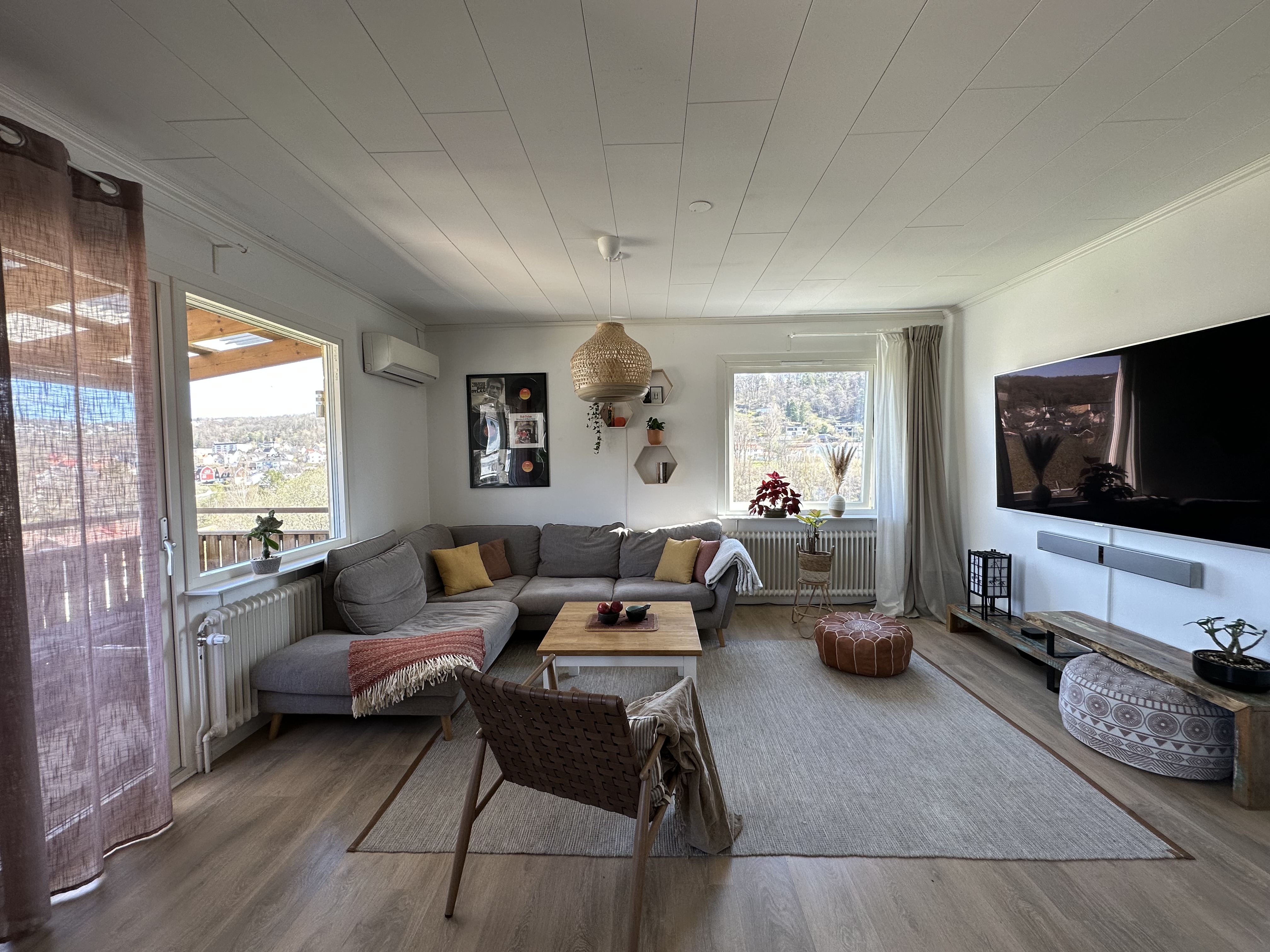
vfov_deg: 85.7
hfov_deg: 102.1
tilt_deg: -2.5
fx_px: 514
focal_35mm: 14
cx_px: 635
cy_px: 476
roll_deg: +0.8
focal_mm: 2.22
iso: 64
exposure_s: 1/99
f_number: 2.2
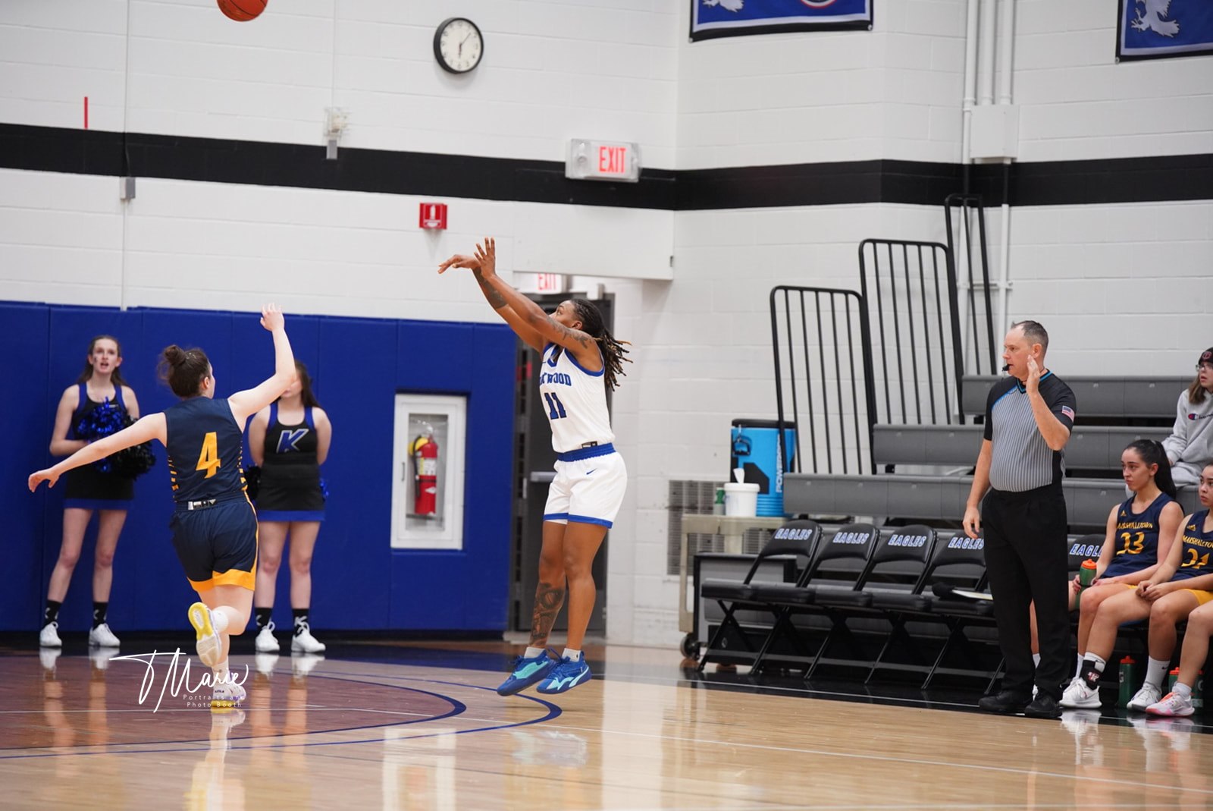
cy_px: 406
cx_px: 606
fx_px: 5664
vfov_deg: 8.2
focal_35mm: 168
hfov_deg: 12.2
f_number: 3.5
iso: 6400
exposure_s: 1/640
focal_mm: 168
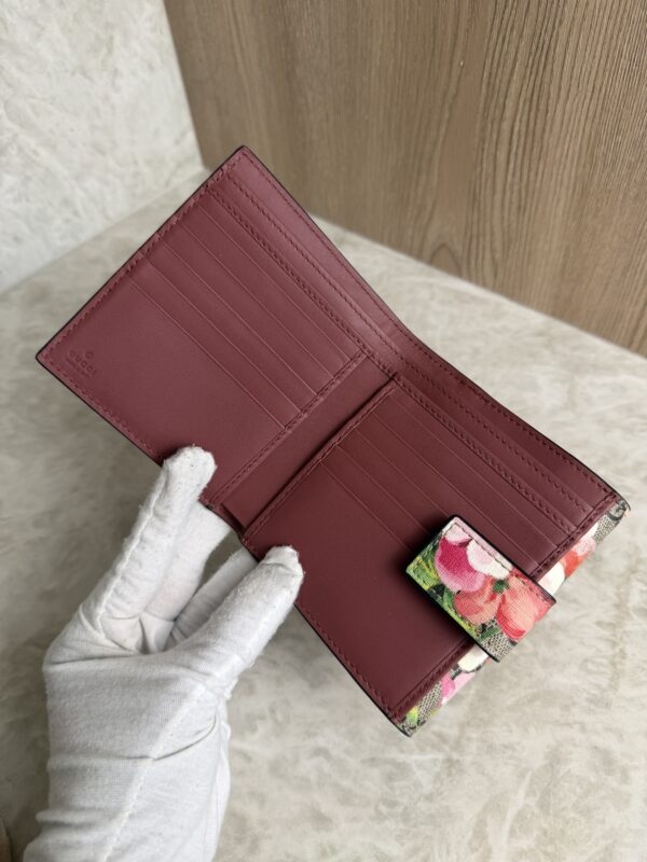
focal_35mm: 24
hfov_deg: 56.8
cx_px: 324
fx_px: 598
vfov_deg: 71.6
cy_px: 431
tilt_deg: -52.0
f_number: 1.78
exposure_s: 1/120
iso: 64
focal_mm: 6.76
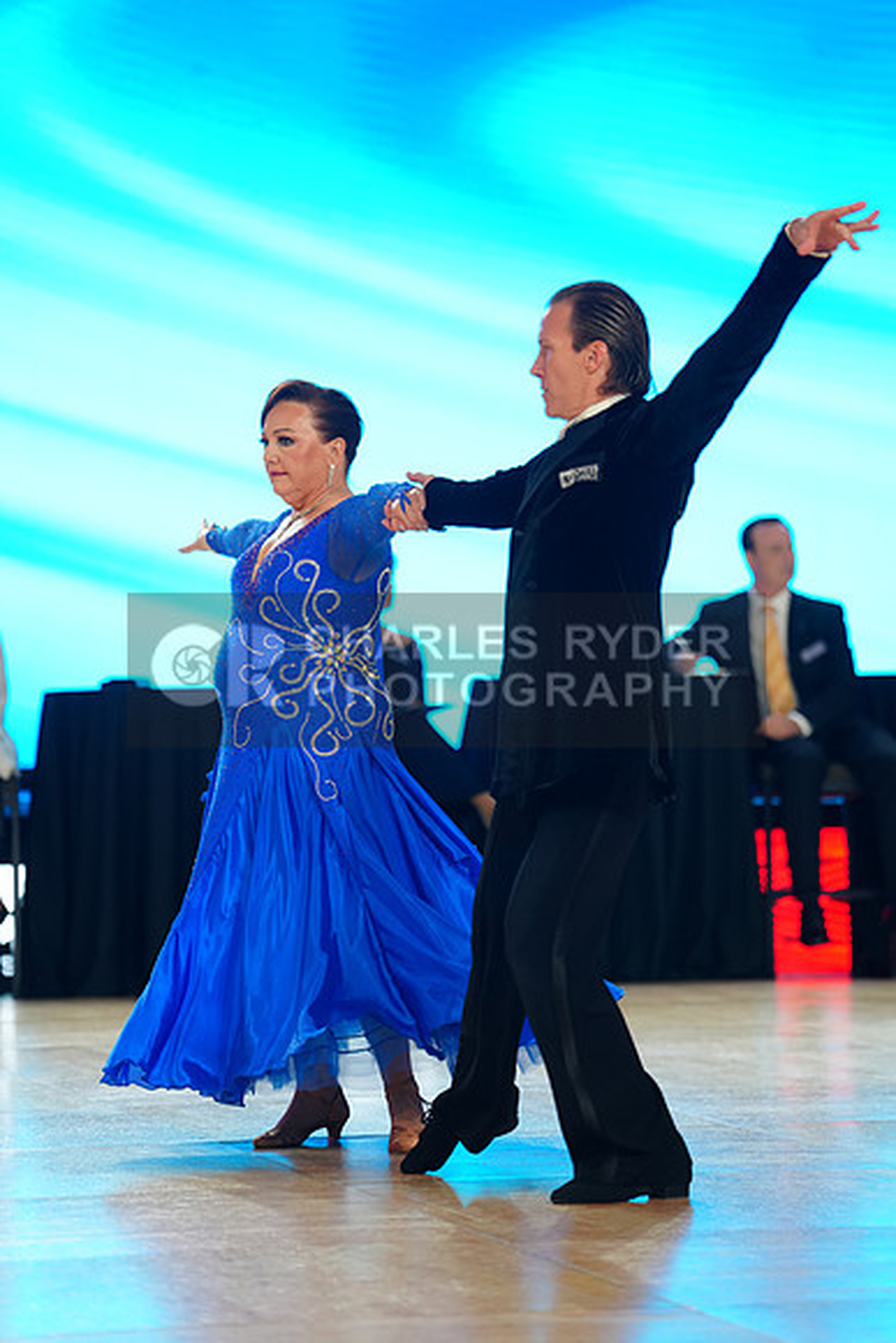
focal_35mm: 153
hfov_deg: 9.0
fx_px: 5708
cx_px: 448
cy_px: 672
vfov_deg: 13.4
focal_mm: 153
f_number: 2.8
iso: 640
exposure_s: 1/400
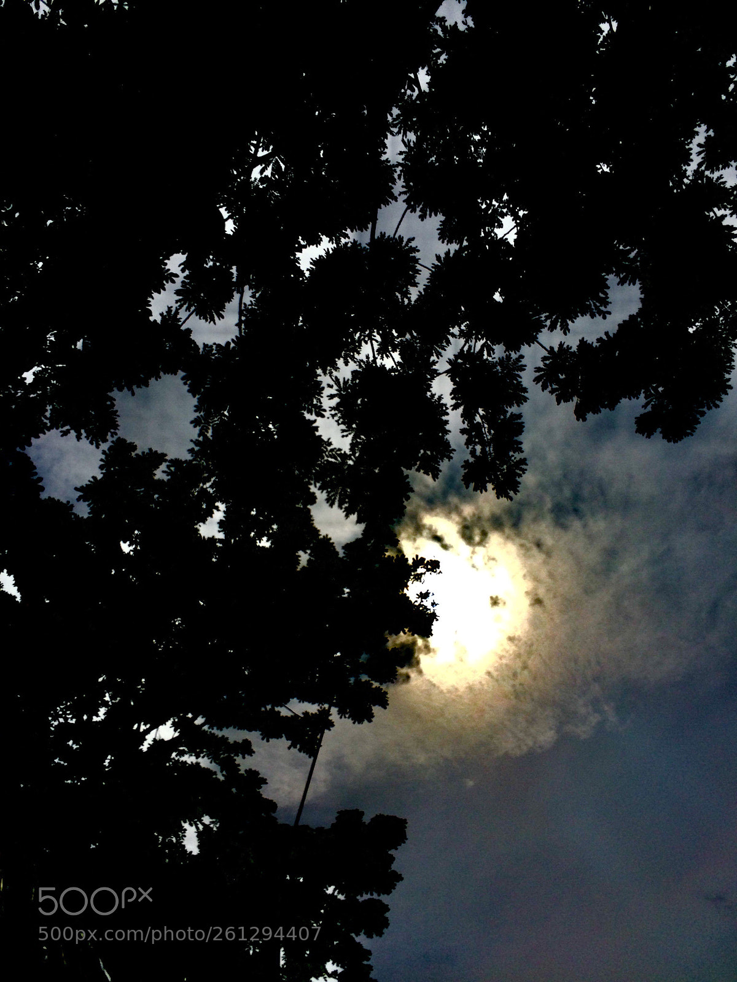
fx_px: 823
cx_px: 368
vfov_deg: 61.7
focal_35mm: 29
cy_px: 491
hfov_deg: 48.2
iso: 32
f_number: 2.2
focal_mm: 4.15
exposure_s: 1/10309
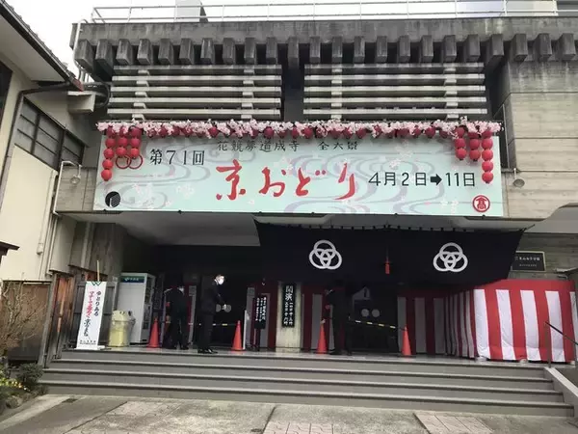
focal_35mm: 28
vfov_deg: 49.7
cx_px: 289
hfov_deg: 63.4
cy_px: 217
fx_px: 468
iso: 20
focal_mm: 3.99
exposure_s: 1/1018
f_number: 1.8
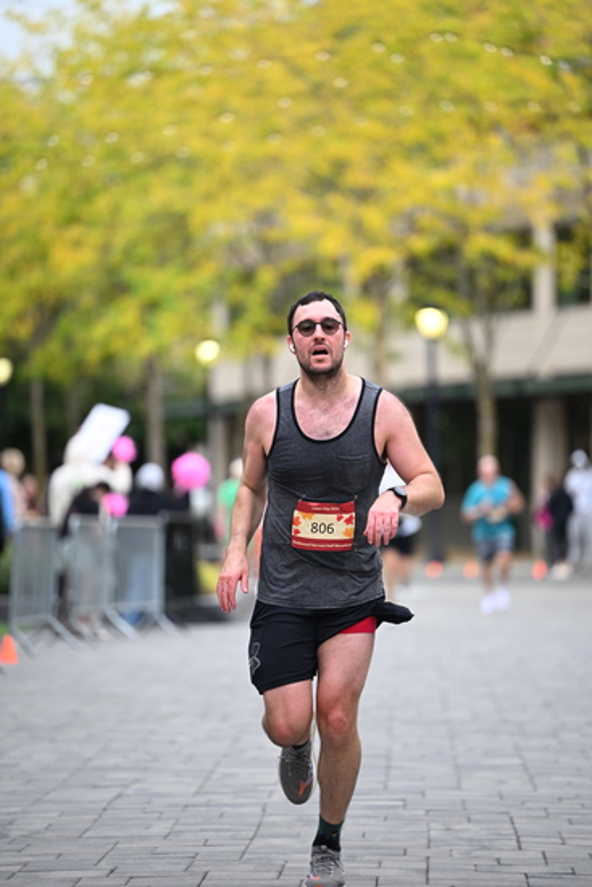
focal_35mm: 175
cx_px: 296
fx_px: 4314
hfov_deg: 7.9
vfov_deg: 11.7
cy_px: 444
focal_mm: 175
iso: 1000
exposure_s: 1/1600
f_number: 2.8
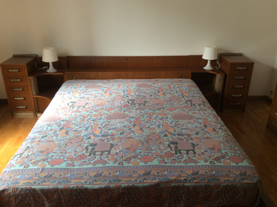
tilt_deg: -24.6
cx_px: 138
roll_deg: +0.5
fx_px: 256
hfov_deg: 56.9
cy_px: 104
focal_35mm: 32
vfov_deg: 44.1
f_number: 2.4
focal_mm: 3.3
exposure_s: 1/25
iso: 40
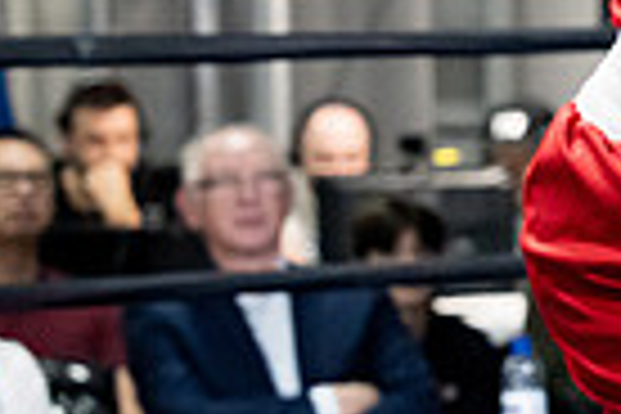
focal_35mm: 264
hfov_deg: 7.5
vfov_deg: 5.2
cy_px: 115
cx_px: 1215
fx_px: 4554
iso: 10000
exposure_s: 1/1000
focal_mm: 63
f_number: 2.8
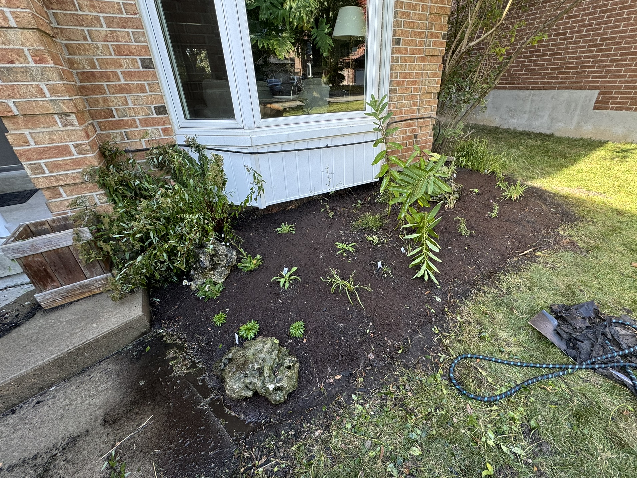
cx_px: 336
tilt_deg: -28.1
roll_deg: +1.5
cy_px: 231
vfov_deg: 81.7
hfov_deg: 98.1
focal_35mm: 15
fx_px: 276
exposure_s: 1/99
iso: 50
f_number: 2.2
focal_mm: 2.22
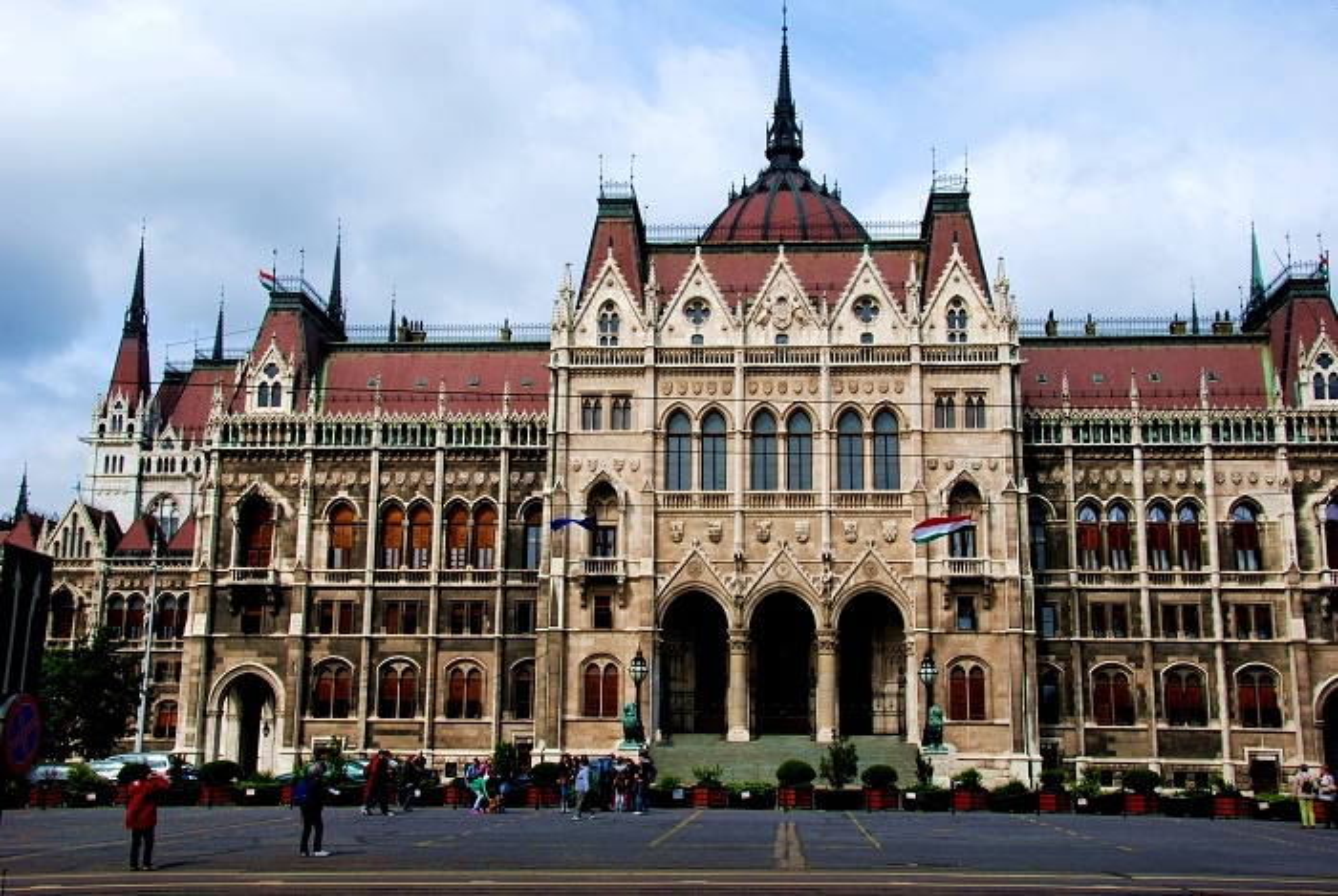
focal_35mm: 40
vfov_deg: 33.1
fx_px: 1507
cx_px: 669
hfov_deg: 47.9
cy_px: 448
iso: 100
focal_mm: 27
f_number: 16
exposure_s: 1/100
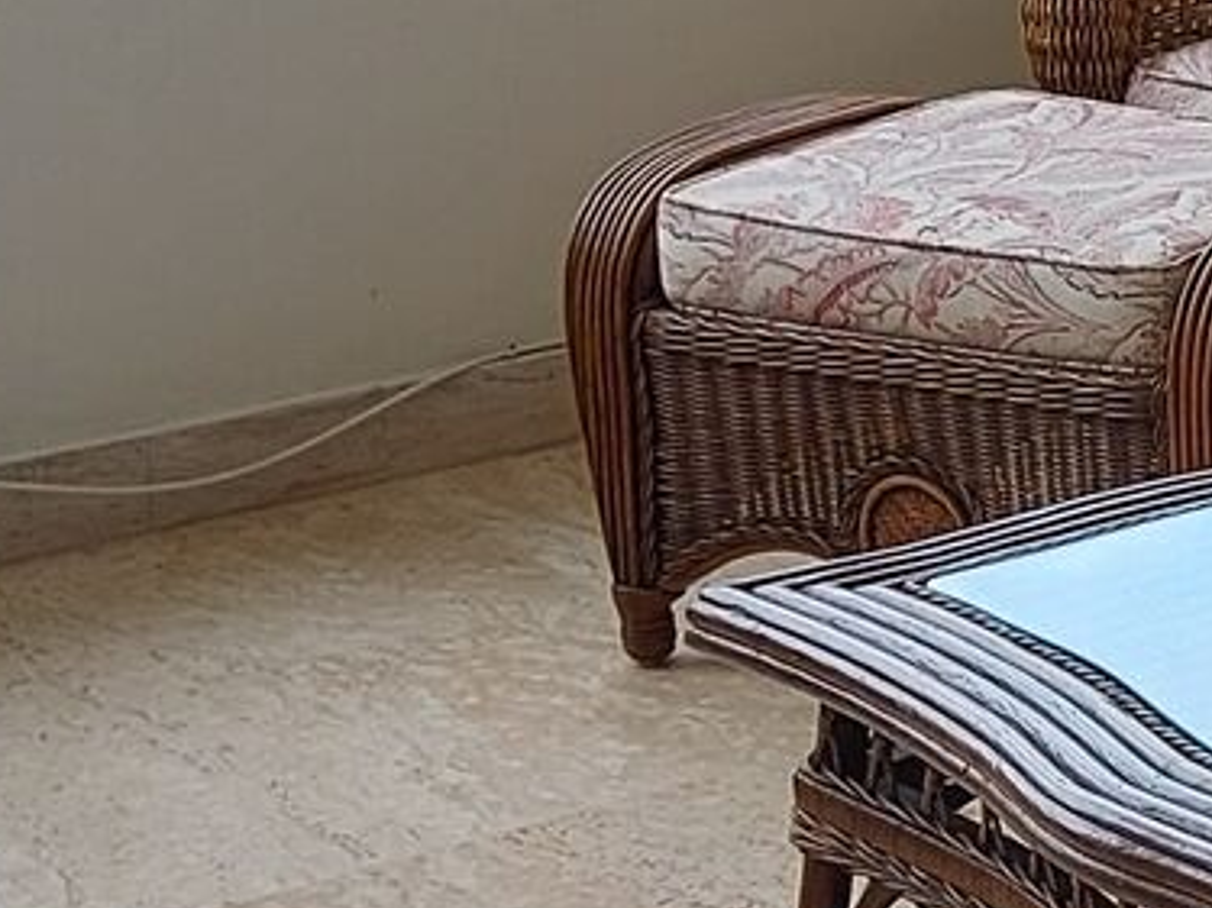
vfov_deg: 11.9
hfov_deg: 14.0
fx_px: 4305
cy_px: 26
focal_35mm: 123
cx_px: 2282
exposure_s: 1/166
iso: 32
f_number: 1.8
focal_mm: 5.23
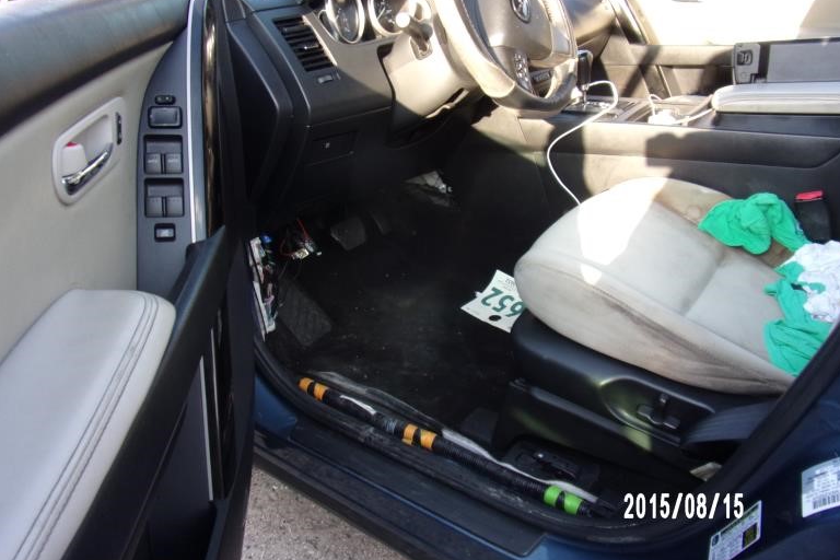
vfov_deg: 49.5
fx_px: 607
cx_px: 435
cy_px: 250
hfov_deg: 69.4
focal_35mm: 26
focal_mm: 4.3
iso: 80
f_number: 3.3
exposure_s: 1/56
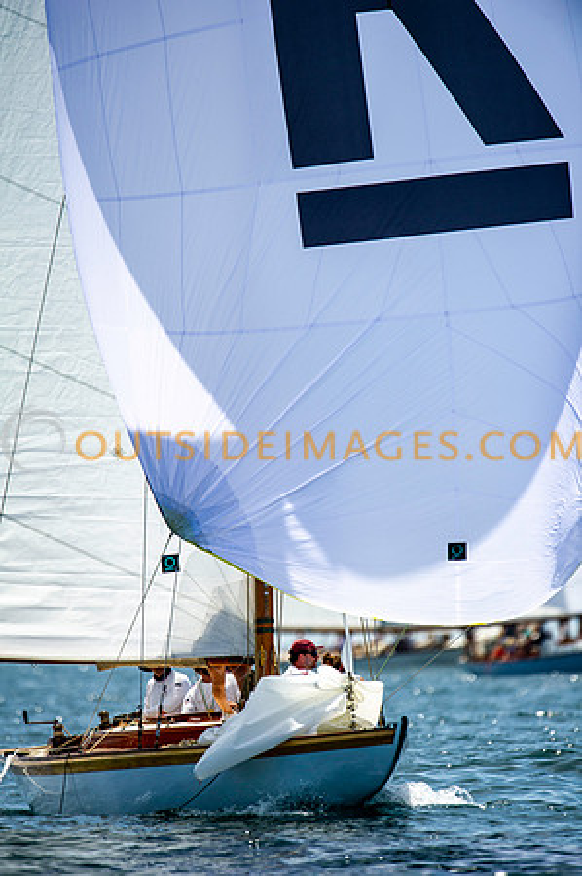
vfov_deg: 3.4
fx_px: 14583
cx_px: 291
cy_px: 438
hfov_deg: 2.3
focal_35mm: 600
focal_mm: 600
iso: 400
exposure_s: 1/3200
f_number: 5
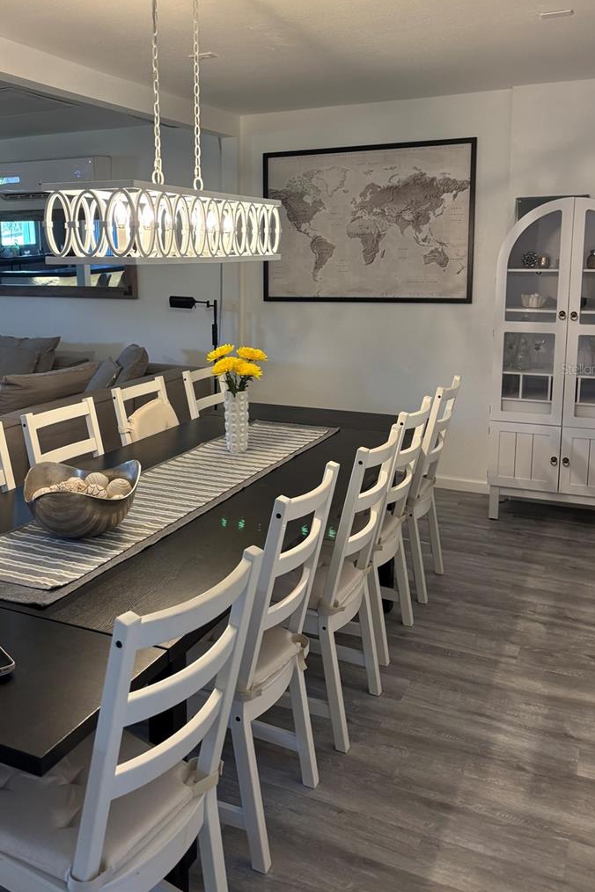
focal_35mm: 32
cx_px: 227
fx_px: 793
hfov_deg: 40.9
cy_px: 369
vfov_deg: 58.4
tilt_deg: -9.4
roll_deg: +1.4
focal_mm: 5.96
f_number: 1.6
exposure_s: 1/60
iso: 100
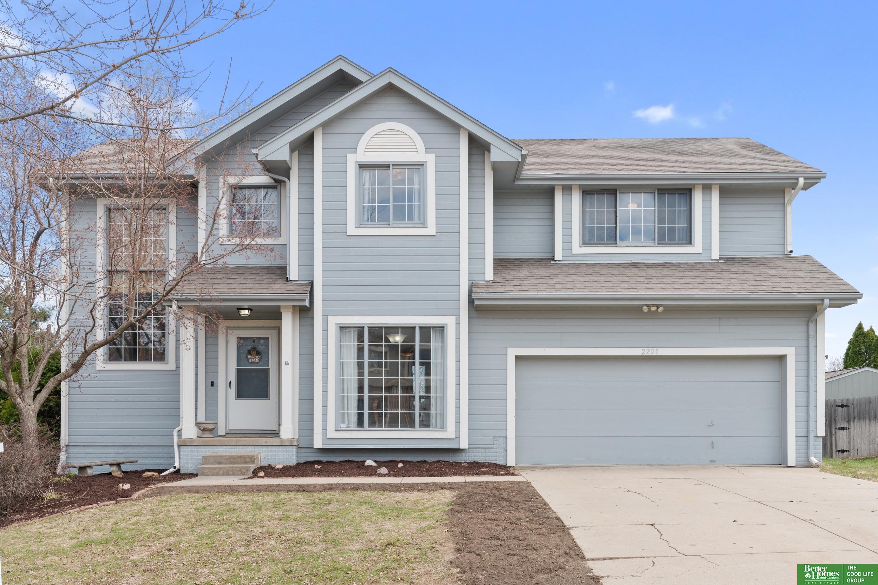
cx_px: 439
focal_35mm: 35
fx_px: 854
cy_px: 292
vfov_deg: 37.9
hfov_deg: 54.4
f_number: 9
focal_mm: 35
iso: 400
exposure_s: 1/250
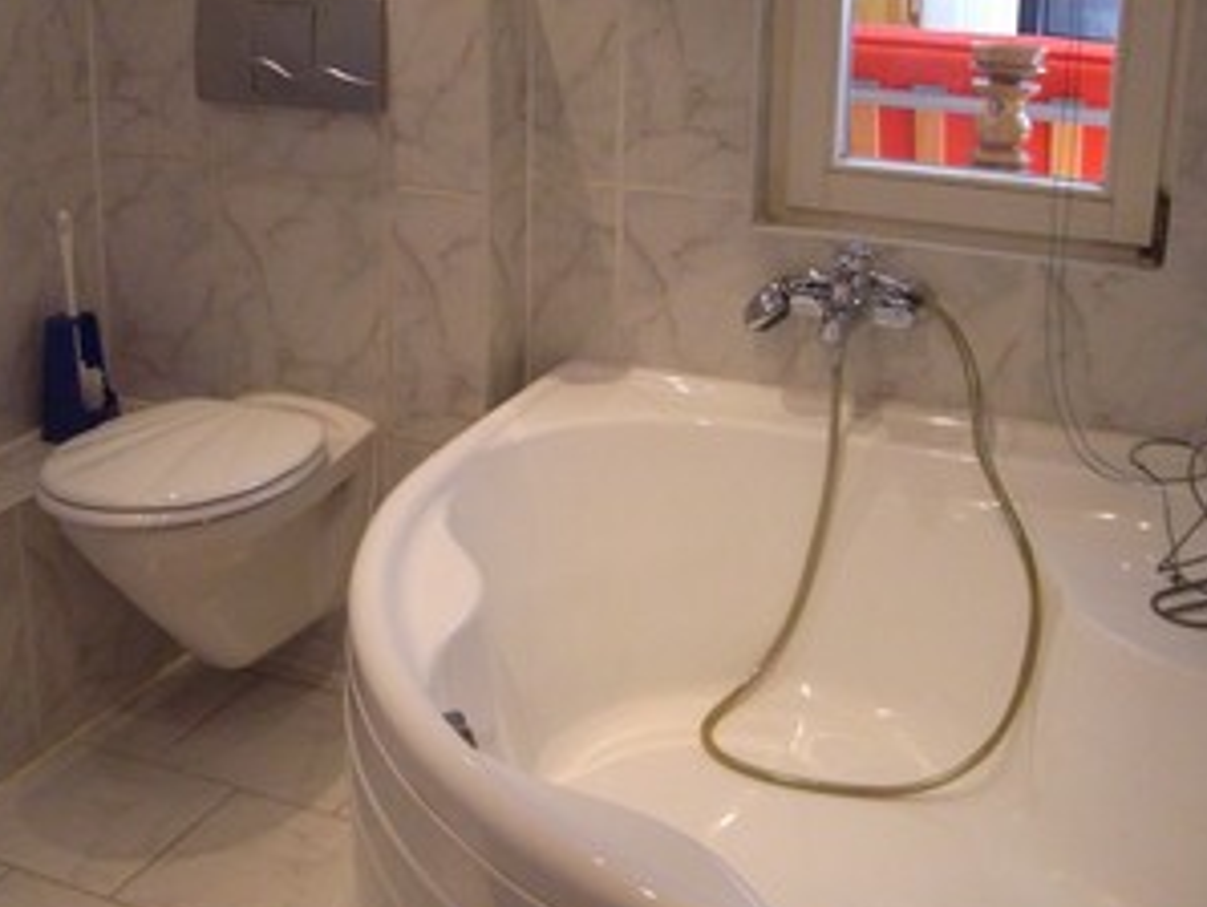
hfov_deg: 37.3
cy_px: 344
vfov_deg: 28.5
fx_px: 1780
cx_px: 494
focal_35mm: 51
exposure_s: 1/80
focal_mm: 6.2
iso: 400
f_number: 2.7
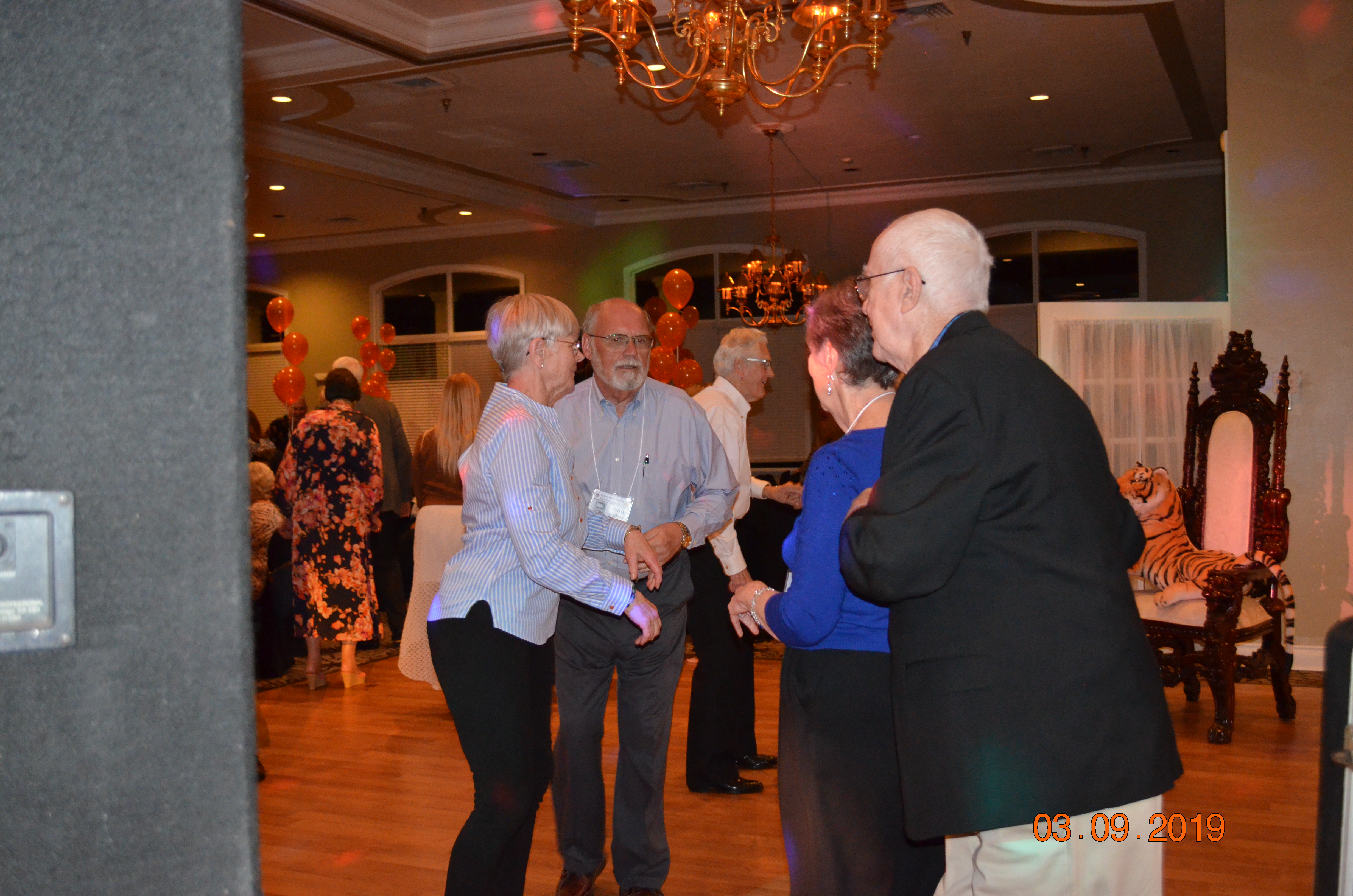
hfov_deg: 53.2
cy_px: 448
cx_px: 676
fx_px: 1350
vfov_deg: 36.7
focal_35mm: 36
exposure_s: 1/60
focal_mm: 24
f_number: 4
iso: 3200
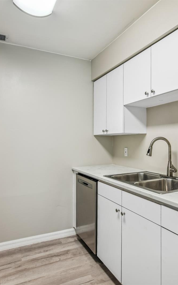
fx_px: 178
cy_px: 142
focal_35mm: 23
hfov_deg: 52.6
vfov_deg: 77.1
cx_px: 109
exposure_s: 1/8
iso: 100
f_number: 7.1
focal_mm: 10
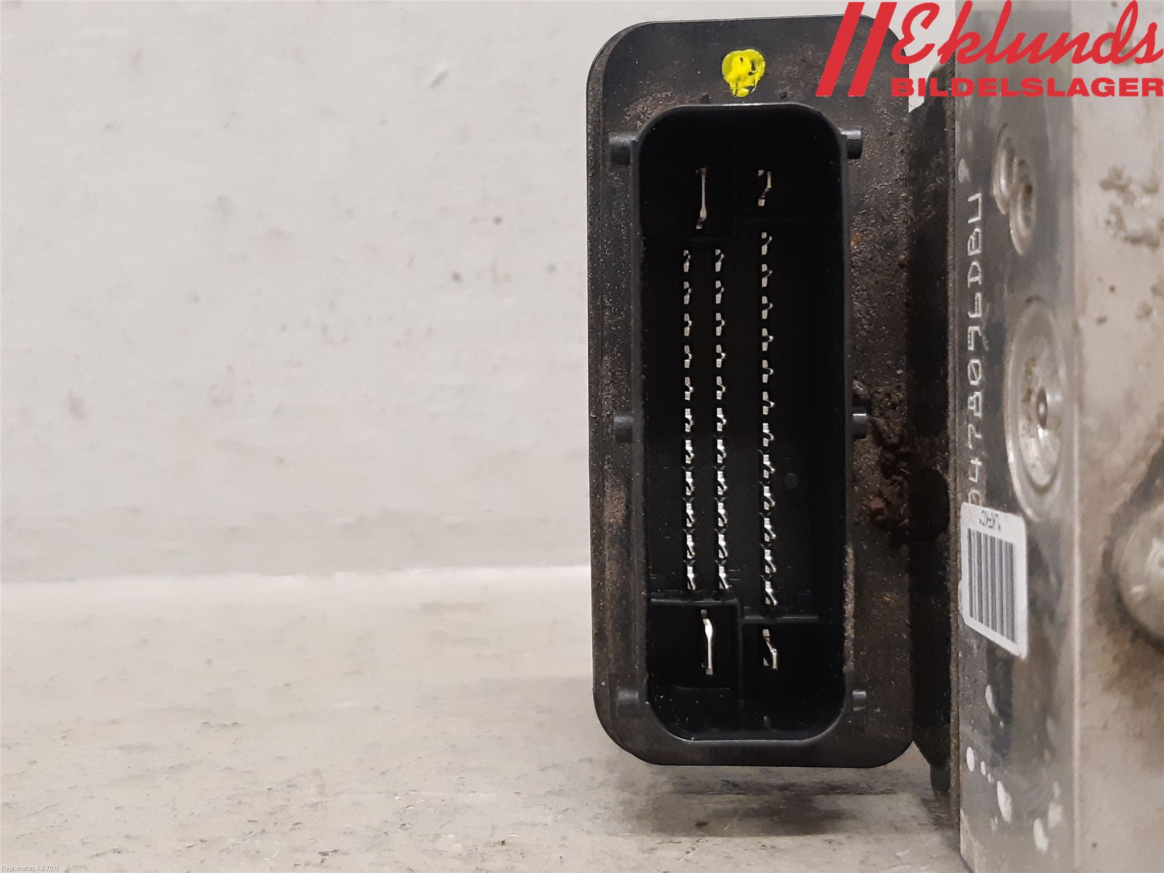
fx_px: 874
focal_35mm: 26
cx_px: 582
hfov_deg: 67.3
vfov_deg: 53.1
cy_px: 436
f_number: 1.7
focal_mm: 3.93
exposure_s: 1/50
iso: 320
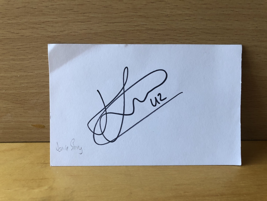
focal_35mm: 28
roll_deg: -2.2
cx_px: 134
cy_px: 100
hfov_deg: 63.4
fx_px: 216
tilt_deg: -24.6
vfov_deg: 49.7
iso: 50
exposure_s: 1/15
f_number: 1.8
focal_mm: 3.99
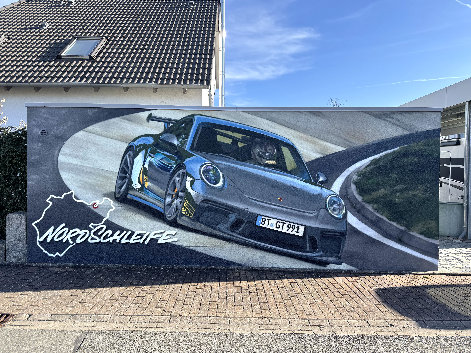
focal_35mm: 24
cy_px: 176
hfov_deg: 71.6
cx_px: 236
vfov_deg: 56.8
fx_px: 327
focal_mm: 6.76
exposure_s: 1/756
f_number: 1.78
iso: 80
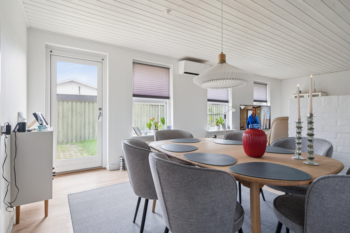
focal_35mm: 18
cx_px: 175
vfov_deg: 67.4
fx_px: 175
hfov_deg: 90.0
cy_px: 116
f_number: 9
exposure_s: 1/10
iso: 400
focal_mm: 18
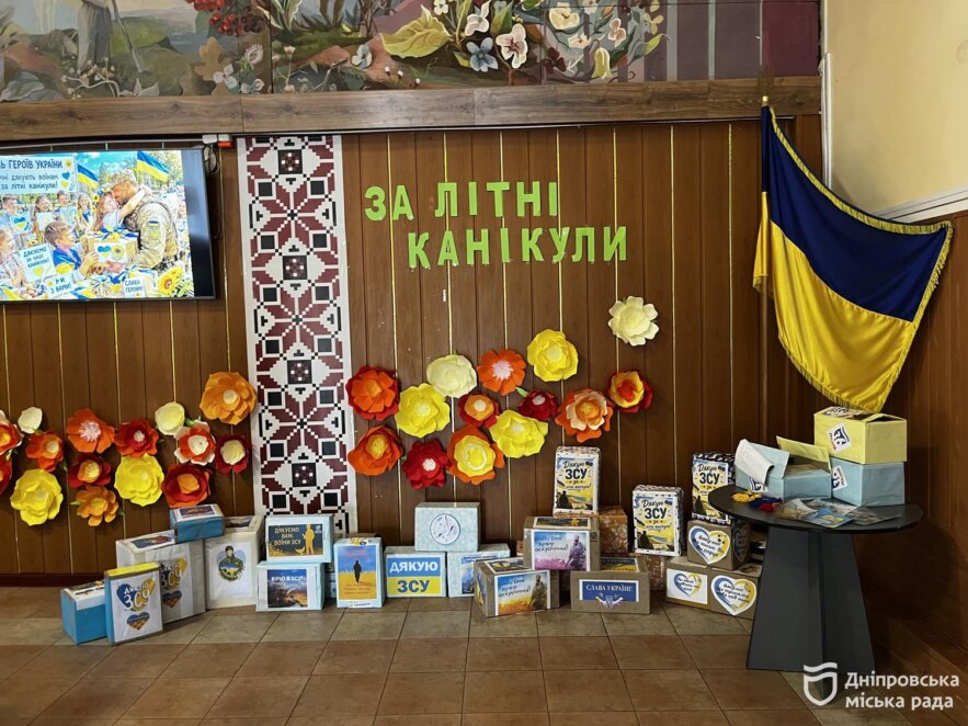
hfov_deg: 67.3
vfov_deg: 53.1
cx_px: 484
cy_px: 363
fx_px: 727
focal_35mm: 26
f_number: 1.6
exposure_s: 1/33
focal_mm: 5.1
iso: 400
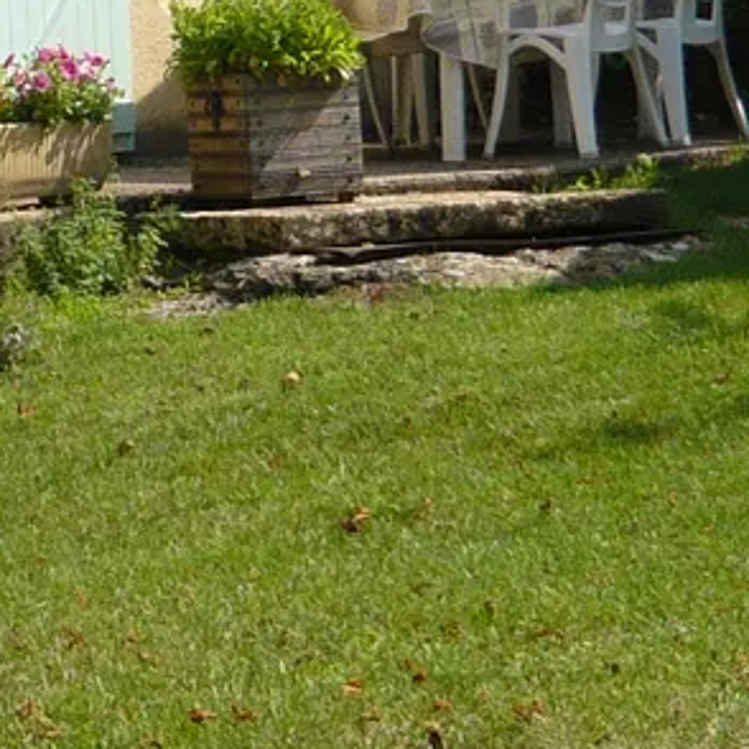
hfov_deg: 11.1
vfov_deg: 11.3
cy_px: 48
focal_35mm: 154
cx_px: -138
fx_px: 3770
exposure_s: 1/125
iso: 100
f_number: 9
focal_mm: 5.2
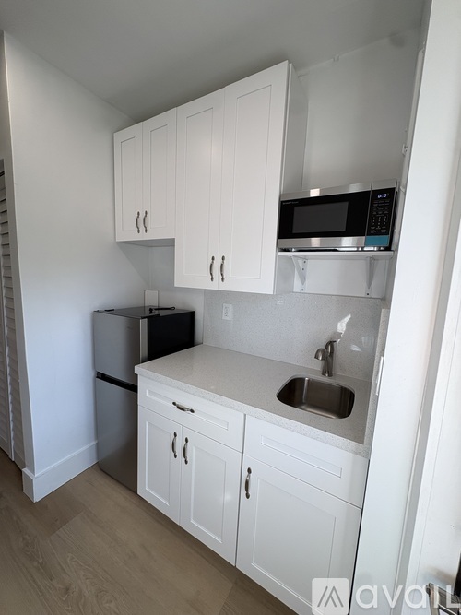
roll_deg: -2.7
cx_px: 230
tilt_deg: -6.3
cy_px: 308
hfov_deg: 85.7
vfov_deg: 102.1
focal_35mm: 14
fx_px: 249
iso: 64
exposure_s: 1/120
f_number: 2.2
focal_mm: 2.22
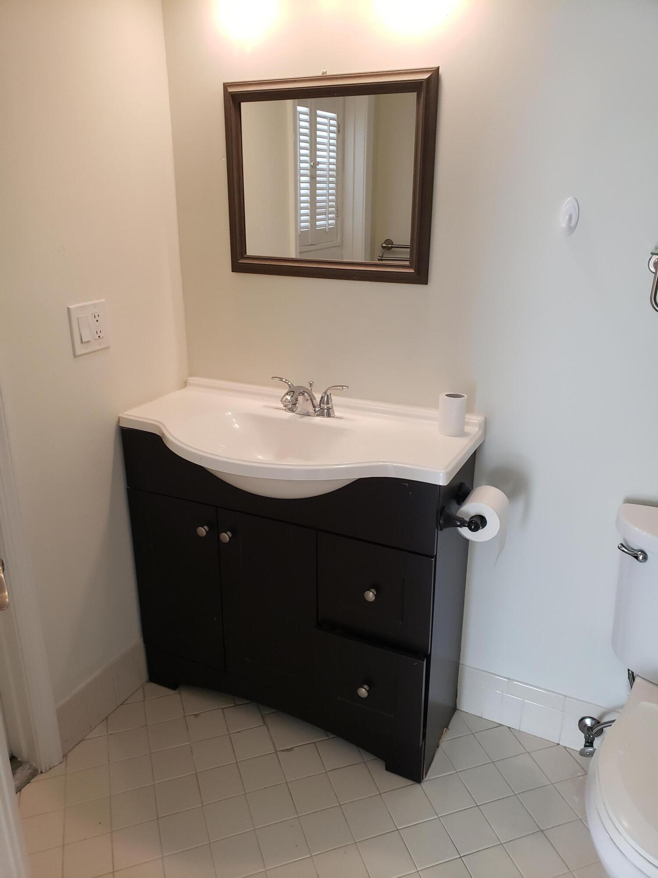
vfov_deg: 67.3
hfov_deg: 53.1
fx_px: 659
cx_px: 329
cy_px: 439
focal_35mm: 26
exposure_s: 1/60
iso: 200
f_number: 2.4
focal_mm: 4.3
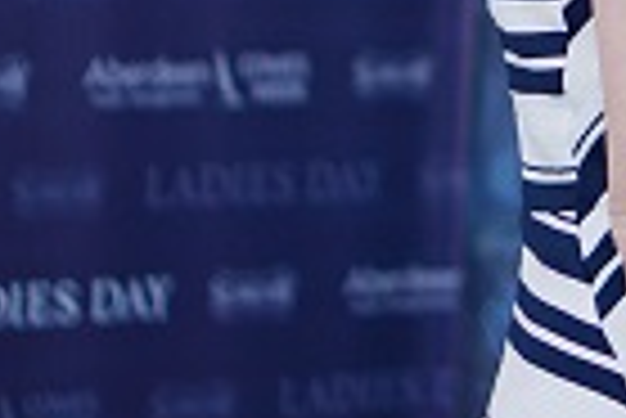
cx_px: 982
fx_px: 5640
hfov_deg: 6.3
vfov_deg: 4.2
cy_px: -270
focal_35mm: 324
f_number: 1.8
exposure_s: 1/250
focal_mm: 50
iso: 100
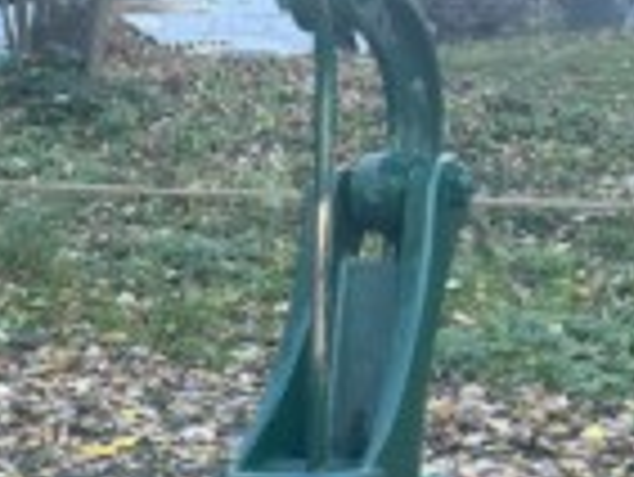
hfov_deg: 17.1
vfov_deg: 12.9
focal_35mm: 106
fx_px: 1943
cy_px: 796
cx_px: -247
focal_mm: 5.7
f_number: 1.5
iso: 32
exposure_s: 1/121
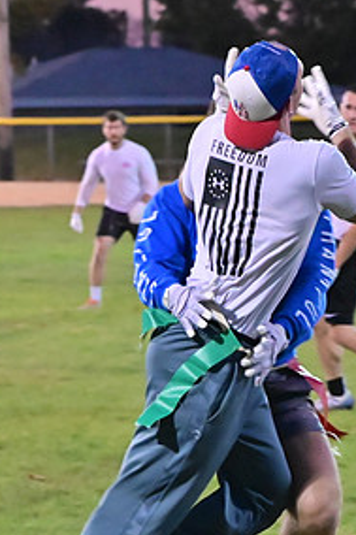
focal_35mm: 239
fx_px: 3549
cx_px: -9
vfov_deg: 8.6
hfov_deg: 5.7
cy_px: 312
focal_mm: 78
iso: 6400
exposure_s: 1/320
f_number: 4
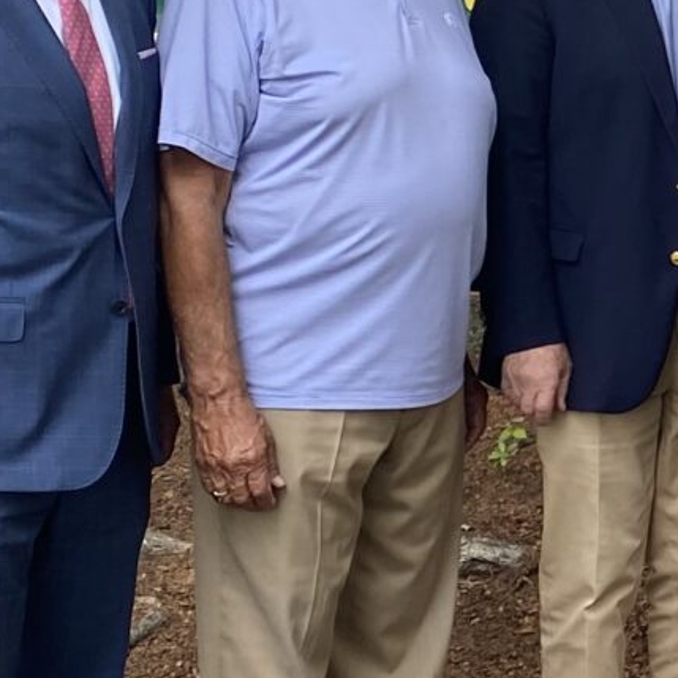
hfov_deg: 11.5
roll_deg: +0.2
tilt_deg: -4.1
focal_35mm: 137
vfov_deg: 12.7
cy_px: 272
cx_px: 1348
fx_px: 3036
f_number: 1.8
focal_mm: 4.25
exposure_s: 1/186
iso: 32
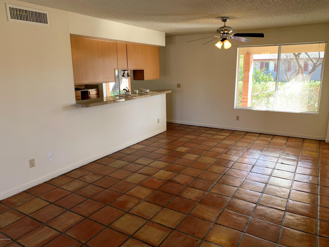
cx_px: 164
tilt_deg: -11.0
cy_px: 124
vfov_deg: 53.1
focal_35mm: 26
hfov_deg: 67.3
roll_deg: +0.8
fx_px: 247
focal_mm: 4.25
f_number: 1.8
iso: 64
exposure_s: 1/122
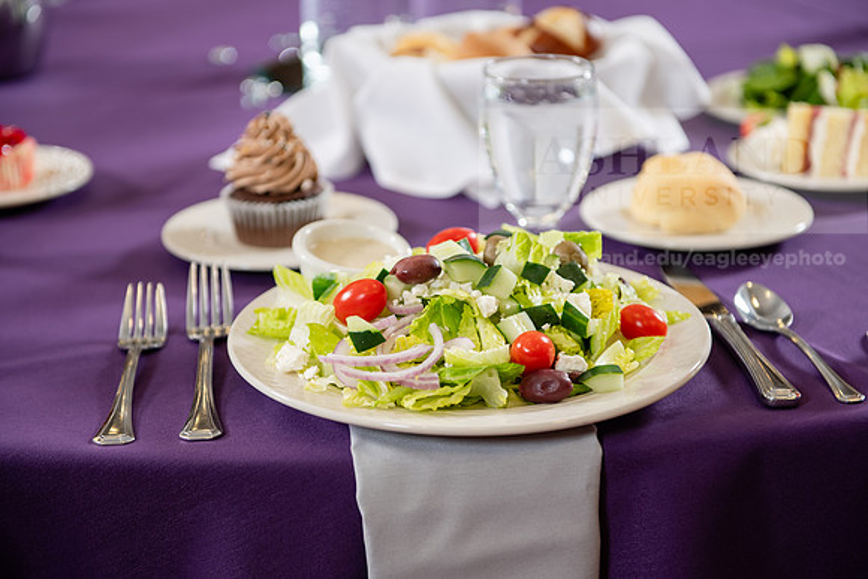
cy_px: 290
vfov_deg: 19.5
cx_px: 434
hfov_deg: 28.8
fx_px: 1688
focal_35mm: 70
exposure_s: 1/160
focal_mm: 70
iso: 320
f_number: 3.5
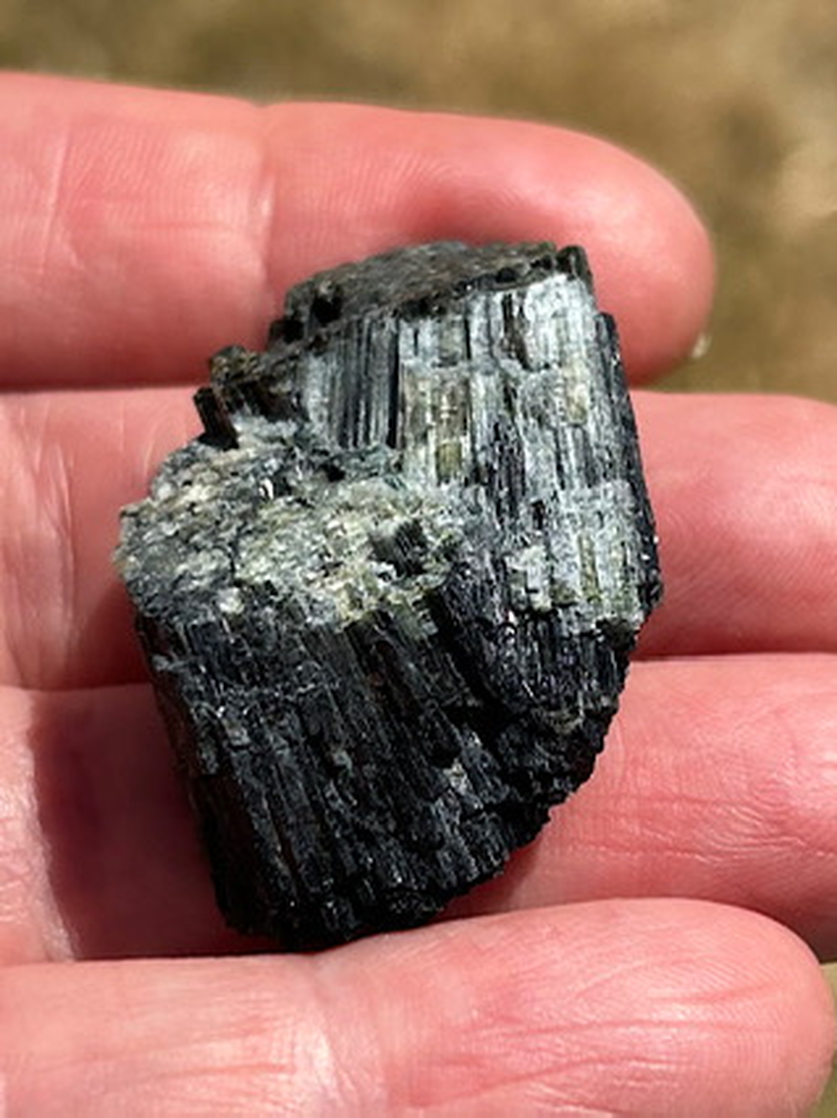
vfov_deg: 67.3
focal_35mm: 26
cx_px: 418
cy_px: 559
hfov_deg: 53.0
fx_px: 839
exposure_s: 1/5882
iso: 50
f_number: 1.5
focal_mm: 5.7
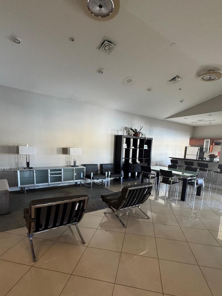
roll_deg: -3.0
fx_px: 154
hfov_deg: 71.6
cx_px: 113
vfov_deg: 87.2
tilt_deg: -9.3
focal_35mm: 18
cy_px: 170
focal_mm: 2.22
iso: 400
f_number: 2.2
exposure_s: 1/60
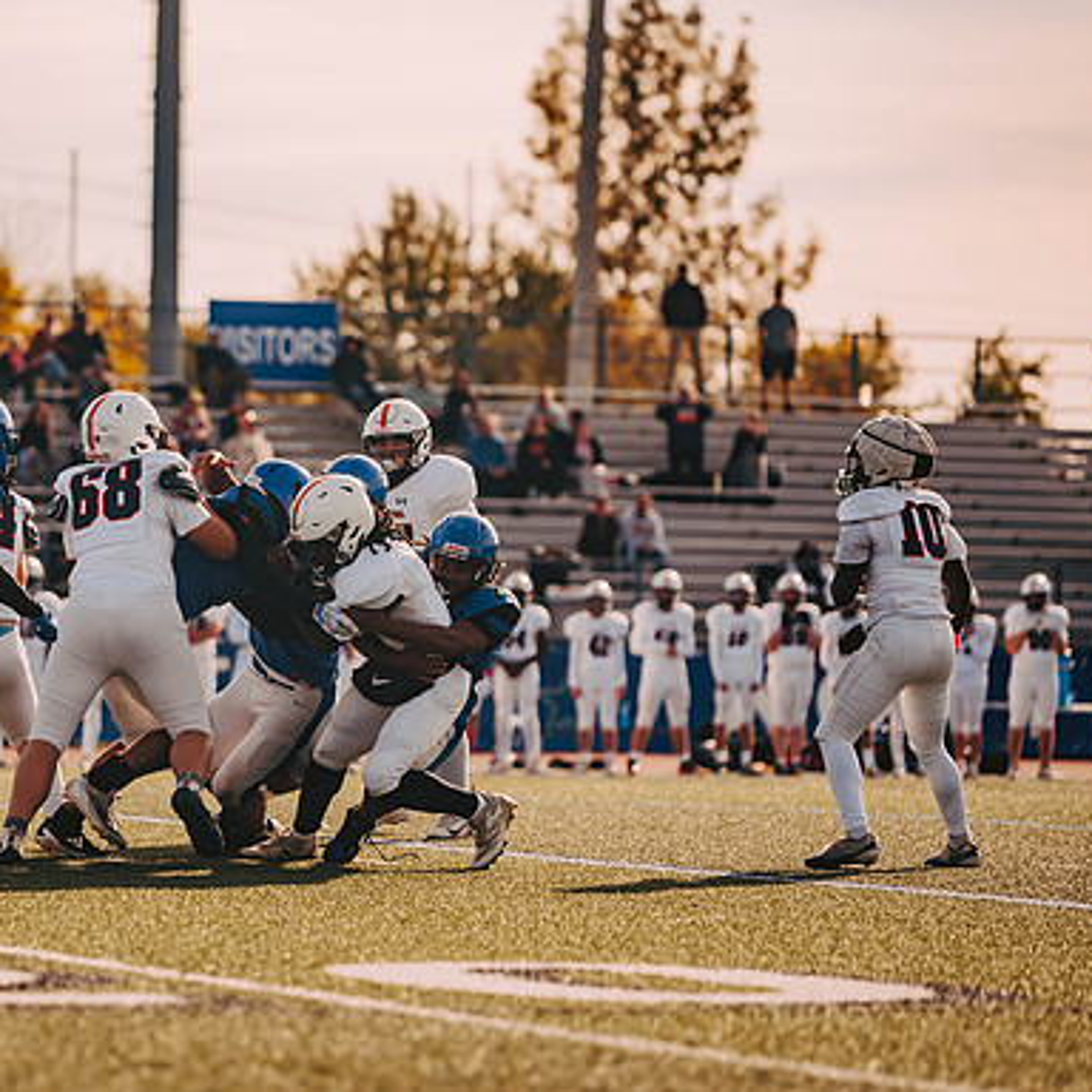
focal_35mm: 210
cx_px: 243
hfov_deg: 8.3
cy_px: 545
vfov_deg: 8.3
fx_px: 7495
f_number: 2.8
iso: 160
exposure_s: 1/3200
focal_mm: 150
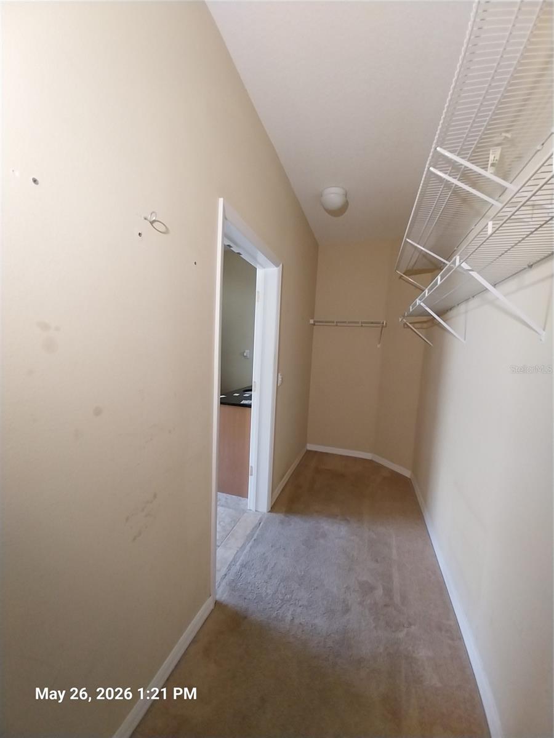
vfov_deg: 106.2
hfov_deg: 89.9
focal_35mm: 13
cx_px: 277
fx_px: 277
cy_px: 369
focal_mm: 1.13
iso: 200
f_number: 2.2
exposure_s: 1/30
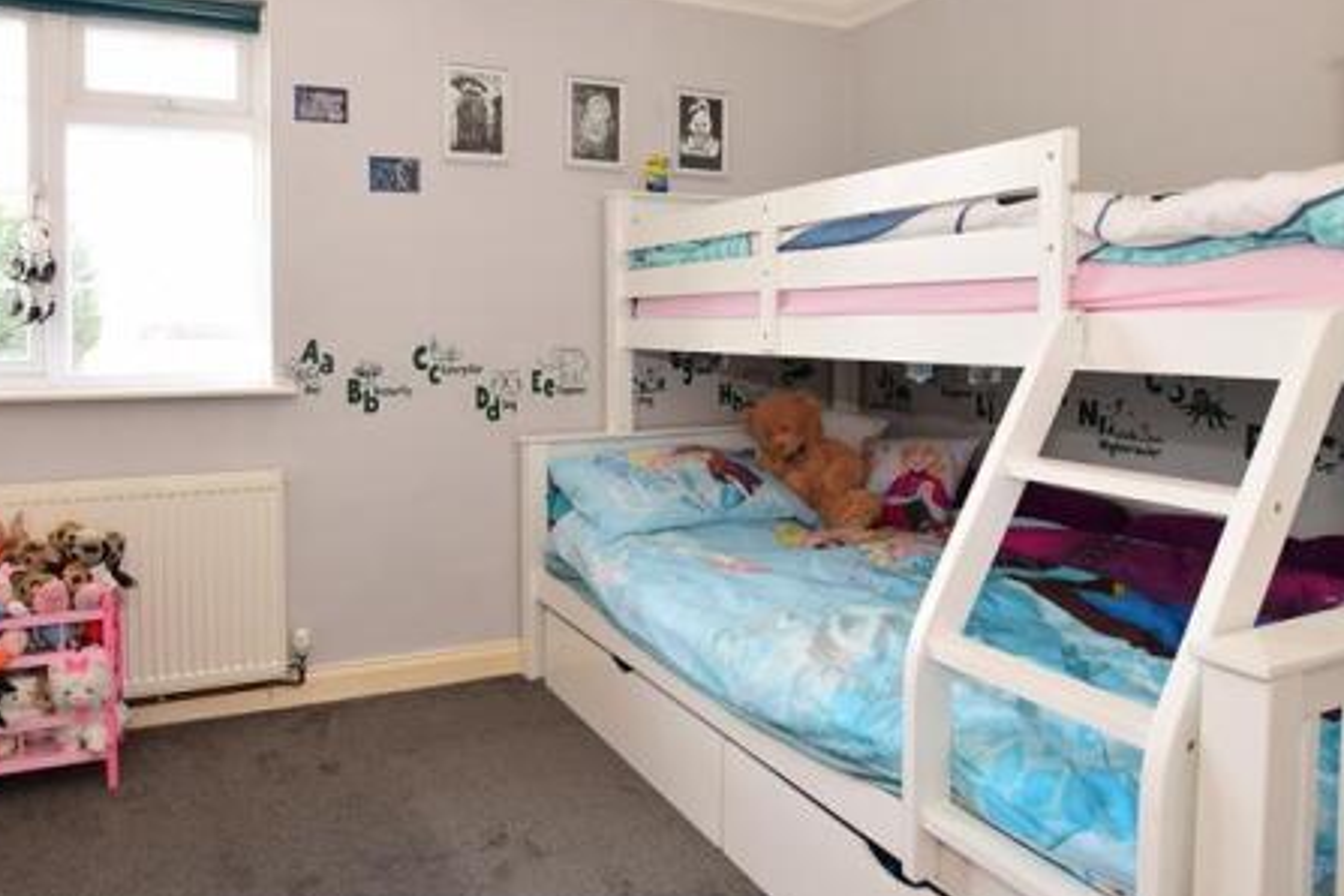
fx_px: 821
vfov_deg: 56.7
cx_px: 508
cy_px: 347
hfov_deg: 77.3
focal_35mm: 22
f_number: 9
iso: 200
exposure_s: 1/8
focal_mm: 10
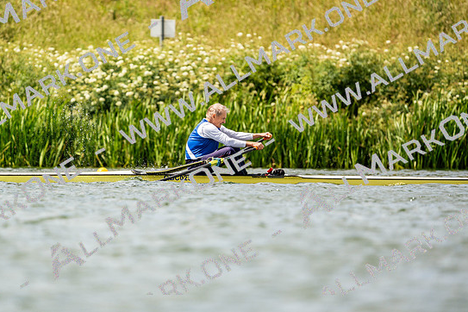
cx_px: 226
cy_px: 147
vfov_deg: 2.1
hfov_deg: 3.2
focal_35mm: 641
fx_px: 8332
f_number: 6.3
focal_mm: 600
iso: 320
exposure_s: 1/2000
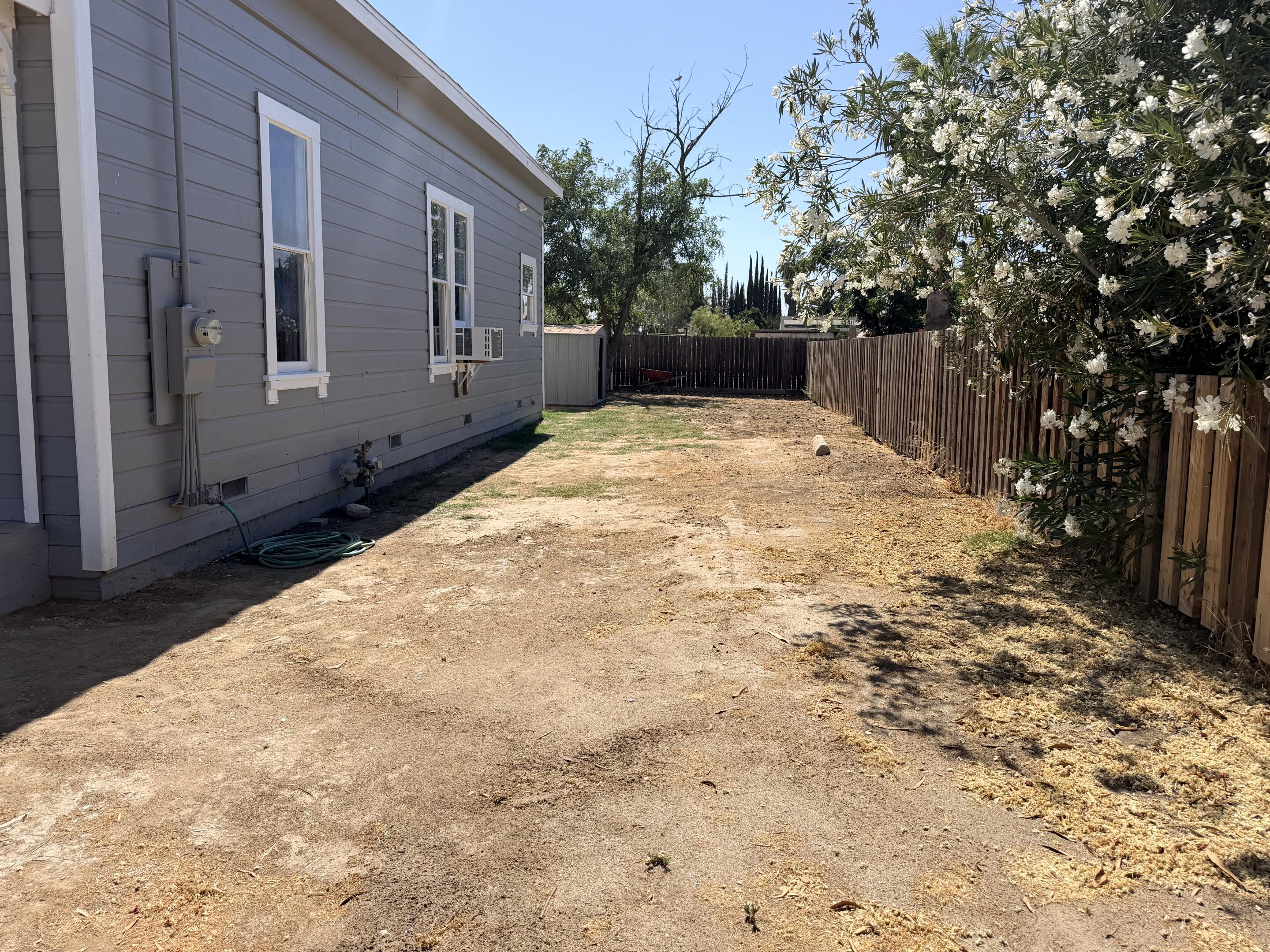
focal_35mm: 25
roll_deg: -1.3
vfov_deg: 54.9
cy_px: 460
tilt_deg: -7.1
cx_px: 622
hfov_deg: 69.4
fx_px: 917
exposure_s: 1/4975
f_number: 1.78
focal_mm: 6.76
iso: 80
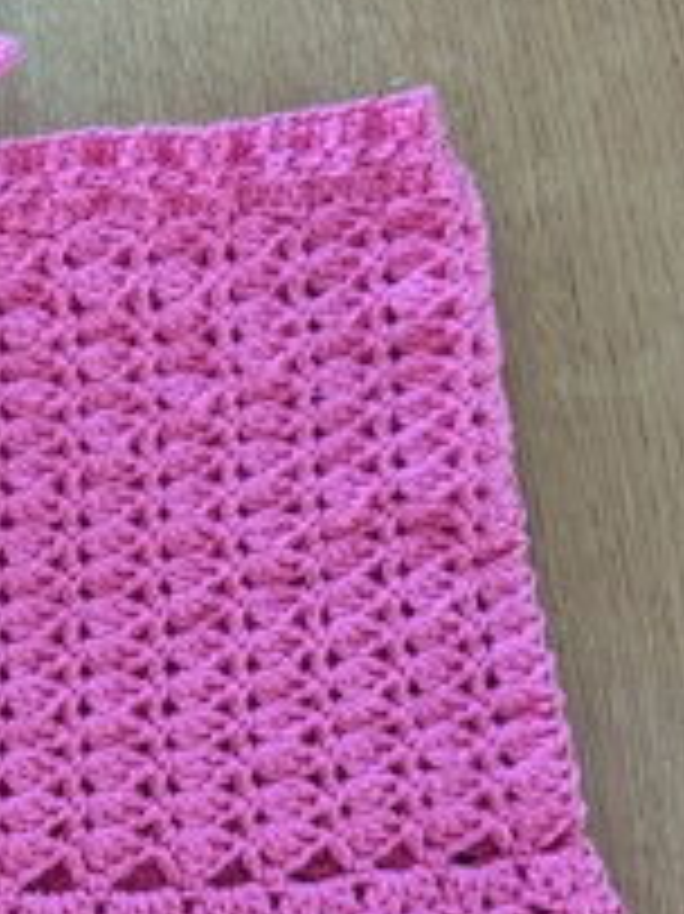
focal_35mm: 55
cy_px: 437
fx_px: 1451
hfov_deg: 24.6
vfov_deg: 35.0
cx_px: -88
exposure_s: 1/123
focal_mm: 6.81
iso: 141
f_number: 1.85
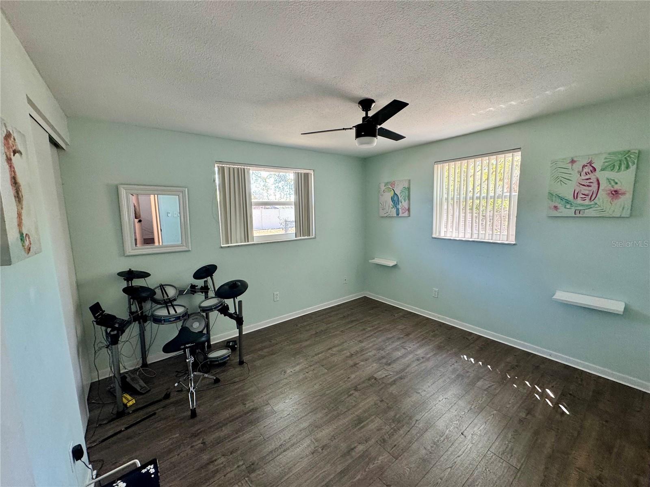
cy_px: 244
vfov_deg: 85.7
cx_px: 325
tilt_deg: -8.3
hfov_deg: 102.1
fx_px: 263
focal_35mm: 14
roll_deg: +1.2
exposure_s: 1/60
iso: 200
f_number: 2.2
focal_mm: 2.22
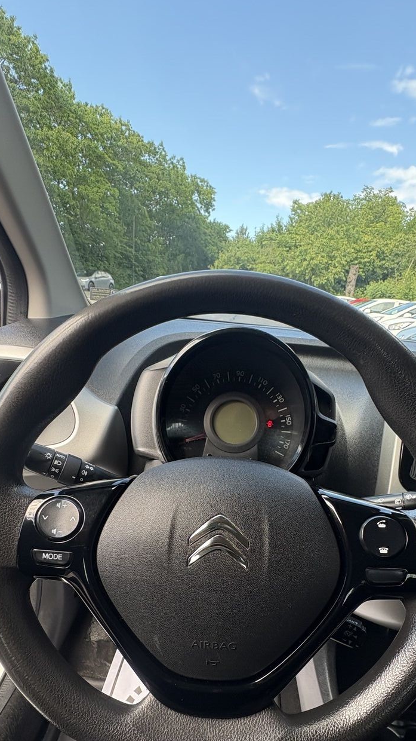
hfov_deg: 53.5
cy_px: 496
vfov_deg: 80.9
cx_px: 223
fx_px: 412
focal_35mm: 21
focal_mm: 2.22
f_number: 2.2
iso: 64
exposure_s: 1/141
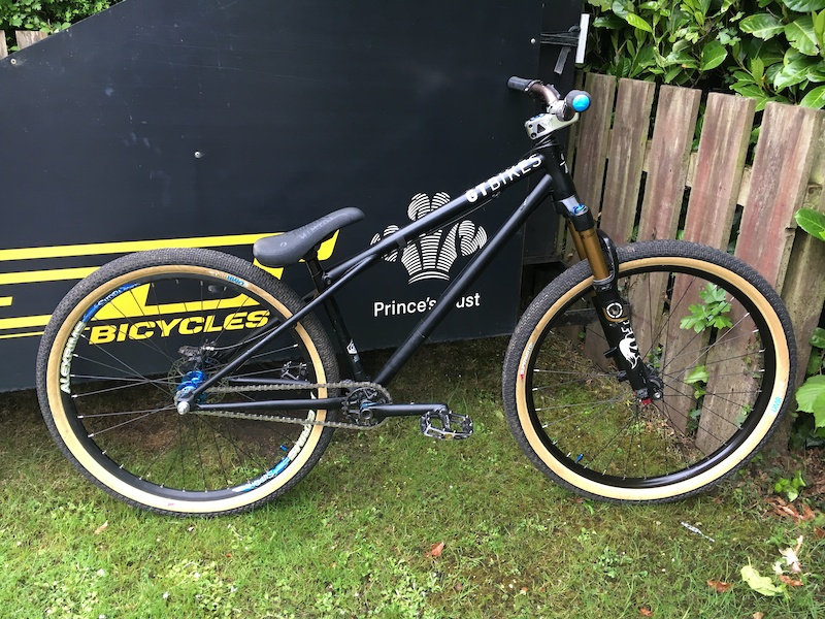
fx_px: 691
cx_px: 412
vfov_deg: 48.2
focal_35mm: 29
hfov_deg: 61.7
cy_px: 310
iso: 32
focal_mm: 4.15
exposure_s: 1/33
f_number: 2.2
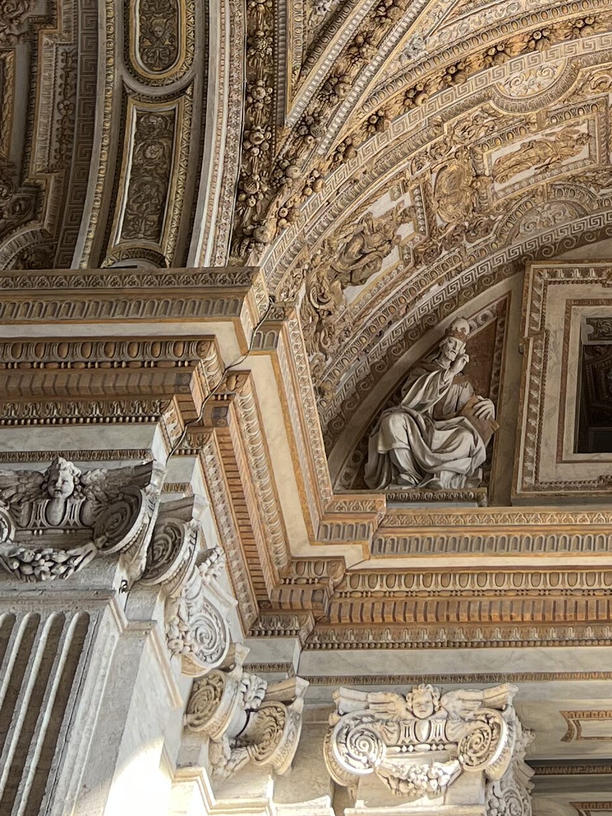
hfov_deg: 17.3
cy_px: -107
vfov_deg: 22.4
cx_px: 712
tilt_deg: +51.6
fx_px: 1933
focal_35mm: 82
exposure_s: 1/244
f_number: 1.5
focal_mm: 5.7
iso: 40
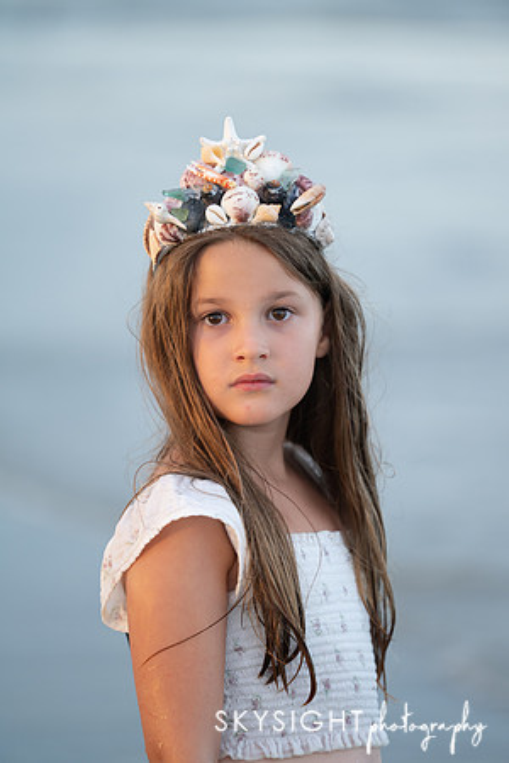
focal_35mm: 200
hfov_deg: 6.9
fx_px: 4241
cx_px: 254
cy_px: 382
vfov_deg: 10.3
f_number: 2.8
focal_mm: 200
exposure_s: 1/250
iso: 640
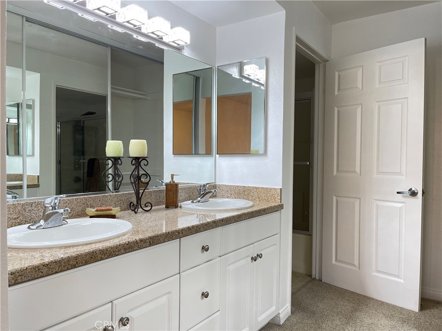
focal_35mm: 26
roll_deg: -0.2
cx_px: 221
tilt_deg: -1.2
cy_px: 166
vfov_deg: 53.1
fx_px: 332
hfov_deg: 67.3
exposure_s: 1/120
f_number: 1.6
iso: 125
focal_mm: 5.1
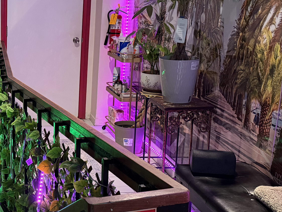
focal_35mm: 61
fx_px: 497
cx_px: -15
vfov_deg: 24.0
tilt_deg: -12.2
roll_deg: +1.1
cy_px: 101
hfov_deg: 29.1
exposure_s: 1/60
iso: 800
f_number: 1.78
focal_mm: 6.76
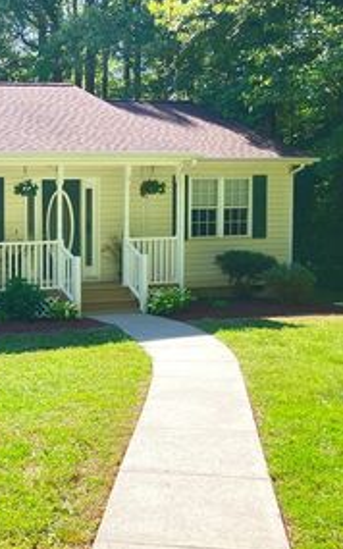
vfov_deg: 38.9
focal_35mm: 52
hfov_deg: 22.4
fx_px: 778
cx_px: -98
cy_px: 292
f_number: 1.8
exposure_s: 1/172
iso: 40
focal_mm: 3.99
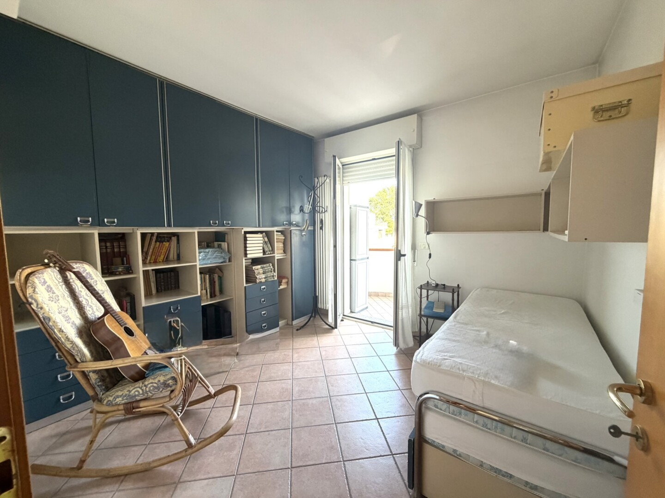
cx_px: 332
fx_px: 269
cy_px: 249
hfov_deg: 102.1
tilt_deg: -4.9
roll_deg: +1.4
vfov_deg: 85.7
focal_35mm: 14
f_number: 2.2
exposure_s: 1/104
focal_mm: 2.22
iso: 320
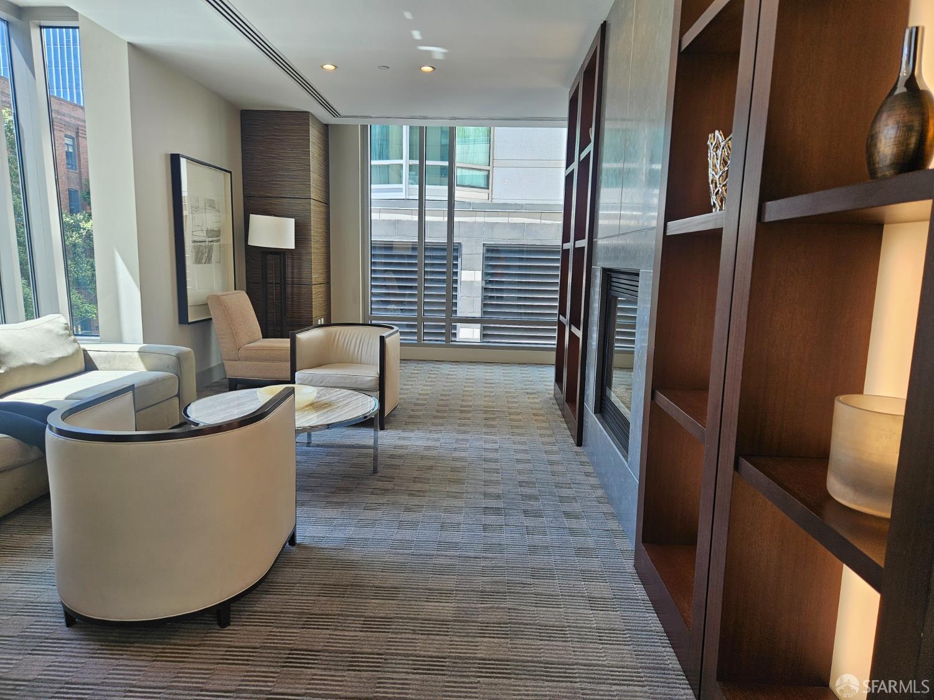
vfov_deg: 58.9
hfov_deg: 73.9
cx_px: 467
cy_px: 350
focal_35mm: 23
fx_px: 621
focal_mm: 5.4
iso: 32
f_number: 1.8
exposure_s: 1/120
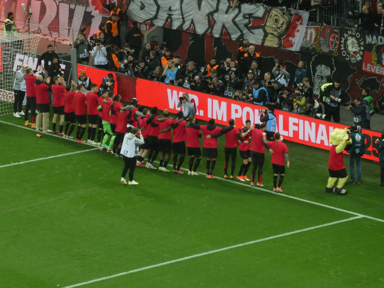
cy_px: 144
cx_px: 192
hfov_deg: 8.6
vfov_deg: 6.4
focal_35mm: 231
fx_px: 2563
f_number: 5.6
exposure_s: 1/80
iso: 400
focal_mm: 41.4
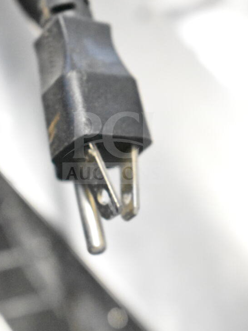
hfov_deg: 14.8
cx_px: 113
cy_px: 148
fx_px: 951
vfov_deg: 19.7
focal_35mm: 100
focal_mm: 55
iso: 20000
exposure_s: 1/100
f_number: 5.6
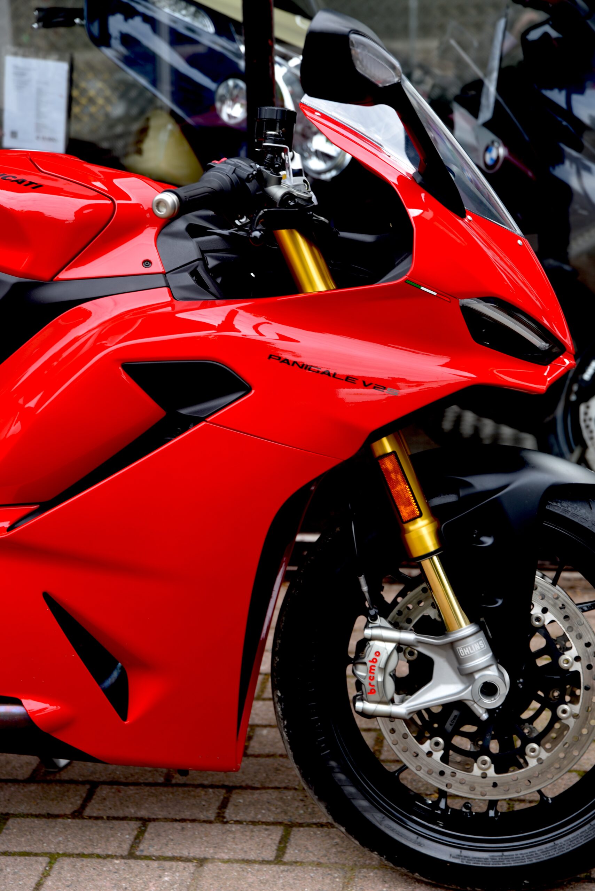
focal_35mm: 70
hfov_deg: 19.5
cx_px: 298
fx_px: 1734
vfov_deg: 28.8
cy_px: 446
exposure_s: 1/100
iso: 100
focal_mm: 70
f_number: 5
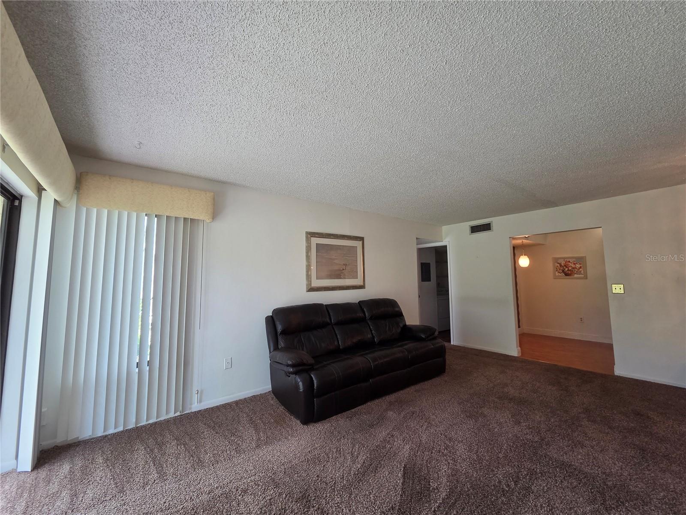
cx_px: 343
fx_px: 258
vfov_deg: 89.9
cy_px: 258
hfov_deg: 106.2
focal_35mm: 13
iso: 160
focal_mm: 2.2
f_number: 2.2
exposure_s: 1/120
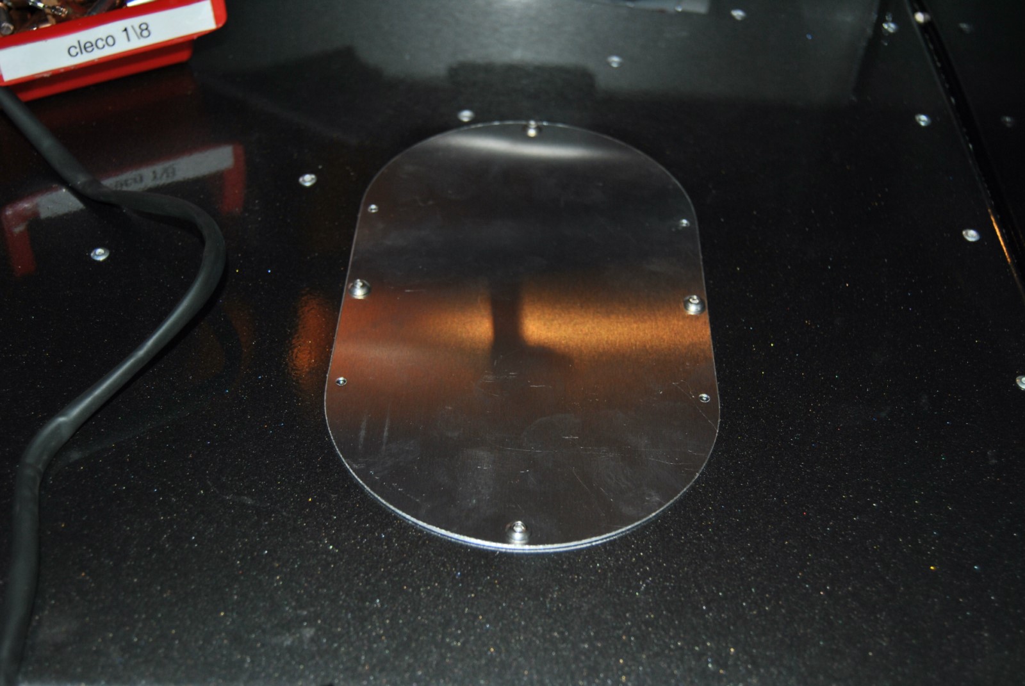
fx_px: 1326
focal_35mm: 46
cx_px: 512
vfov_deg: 29.0
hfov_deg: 42.3
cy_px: 343
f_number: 4.2
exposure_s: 1/60
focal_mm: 31
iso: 200
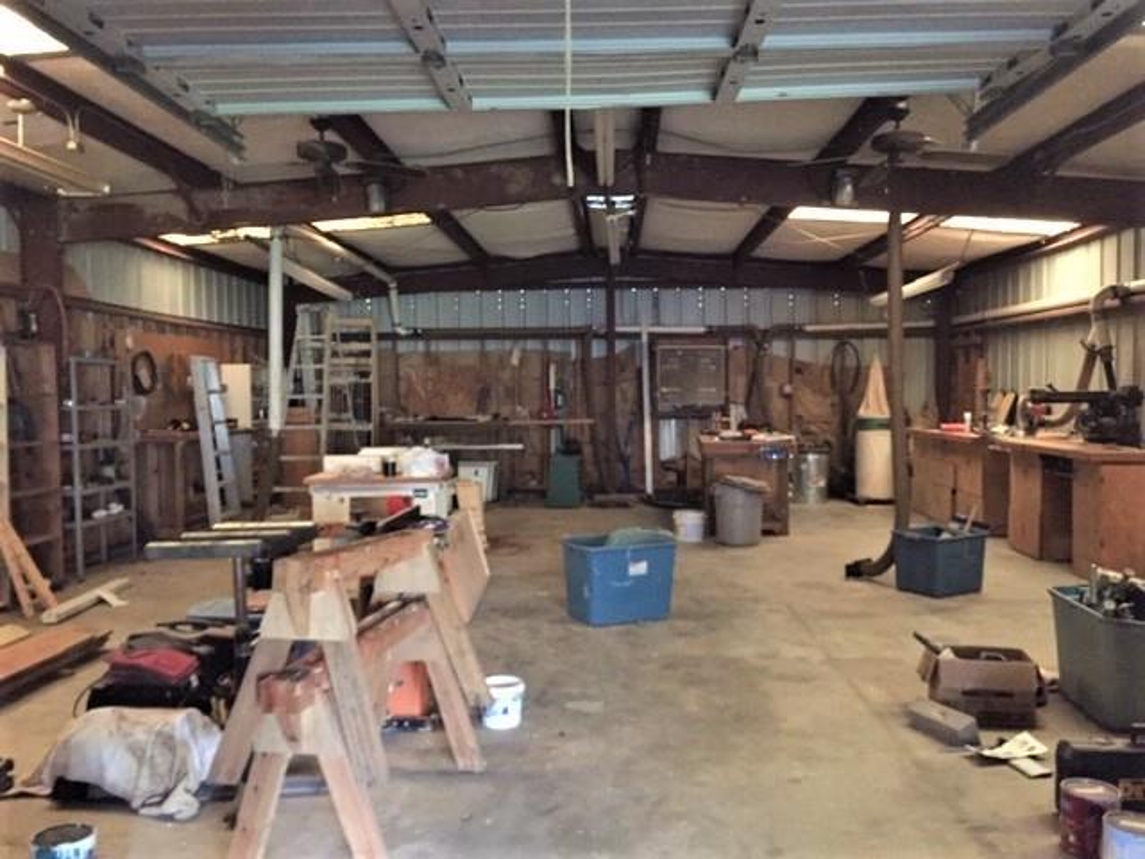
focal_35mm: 29
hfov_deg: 61.7
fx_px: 959
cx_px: 572
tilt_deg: -1.2
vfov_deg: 48.2
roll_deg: -0.6
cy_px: 430
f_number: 2.2
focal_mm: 4.15
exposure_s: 1/15
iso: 640
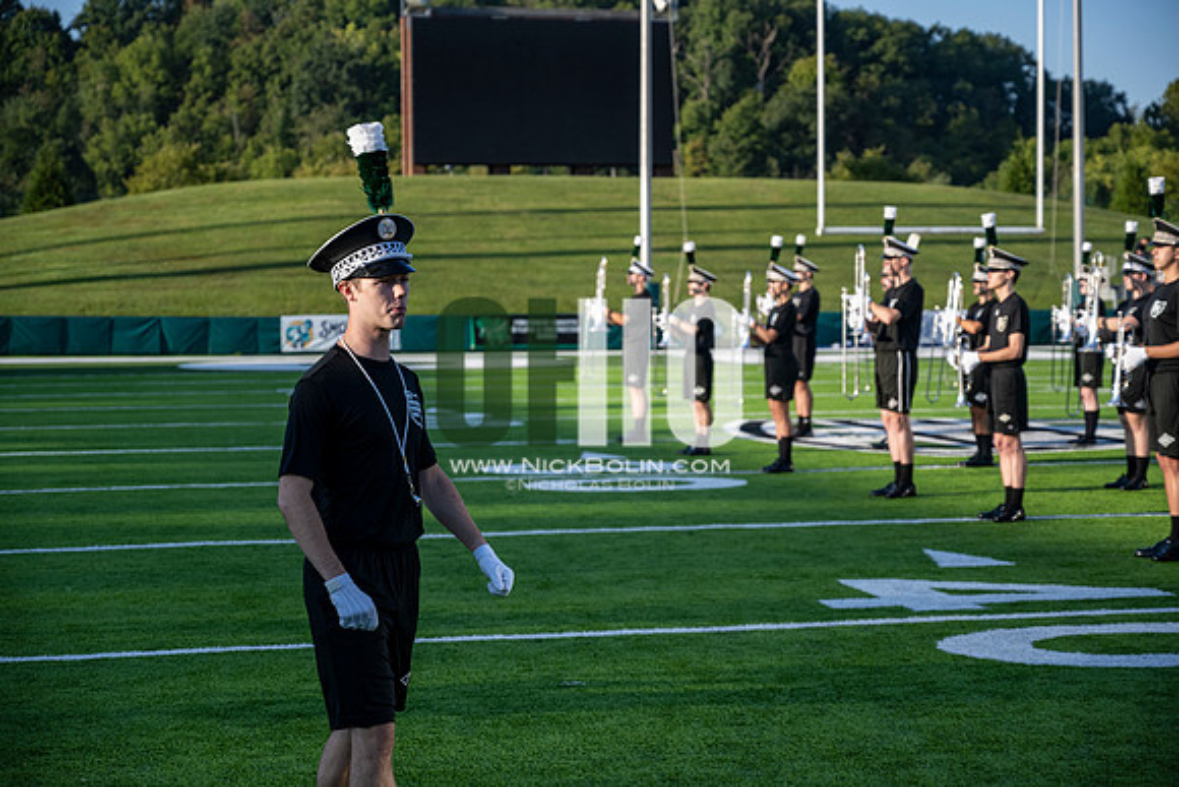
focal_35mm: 70
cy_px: 394
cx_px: 590
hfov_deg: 28.8
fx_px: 2293
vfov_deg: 19.5
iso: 320
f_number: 4
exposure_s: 1/1250
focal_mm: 70
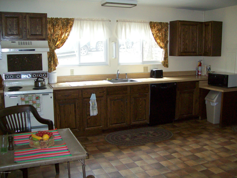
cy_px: 89
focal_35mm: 36
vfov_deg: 39.7
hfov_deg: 51.4
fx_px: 246
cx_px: 118
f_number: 2.7
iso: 200
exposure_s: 1/64
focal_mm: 6
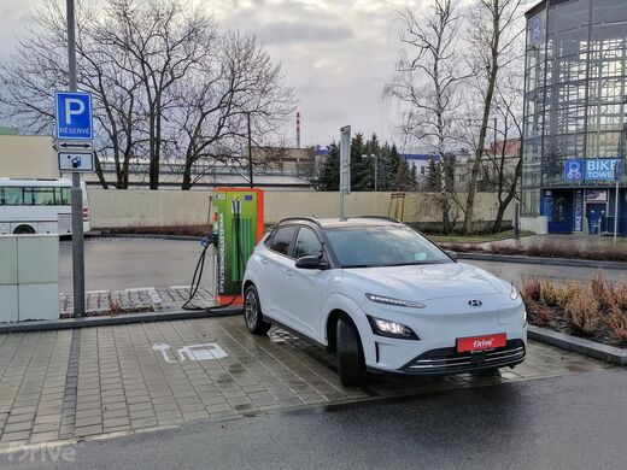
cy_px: 235
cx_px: 314
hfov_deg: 55.4
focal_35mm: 33
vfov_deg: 42.9
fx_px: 598
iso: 50
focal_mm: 5.3
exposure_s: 1/260
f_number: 1.8
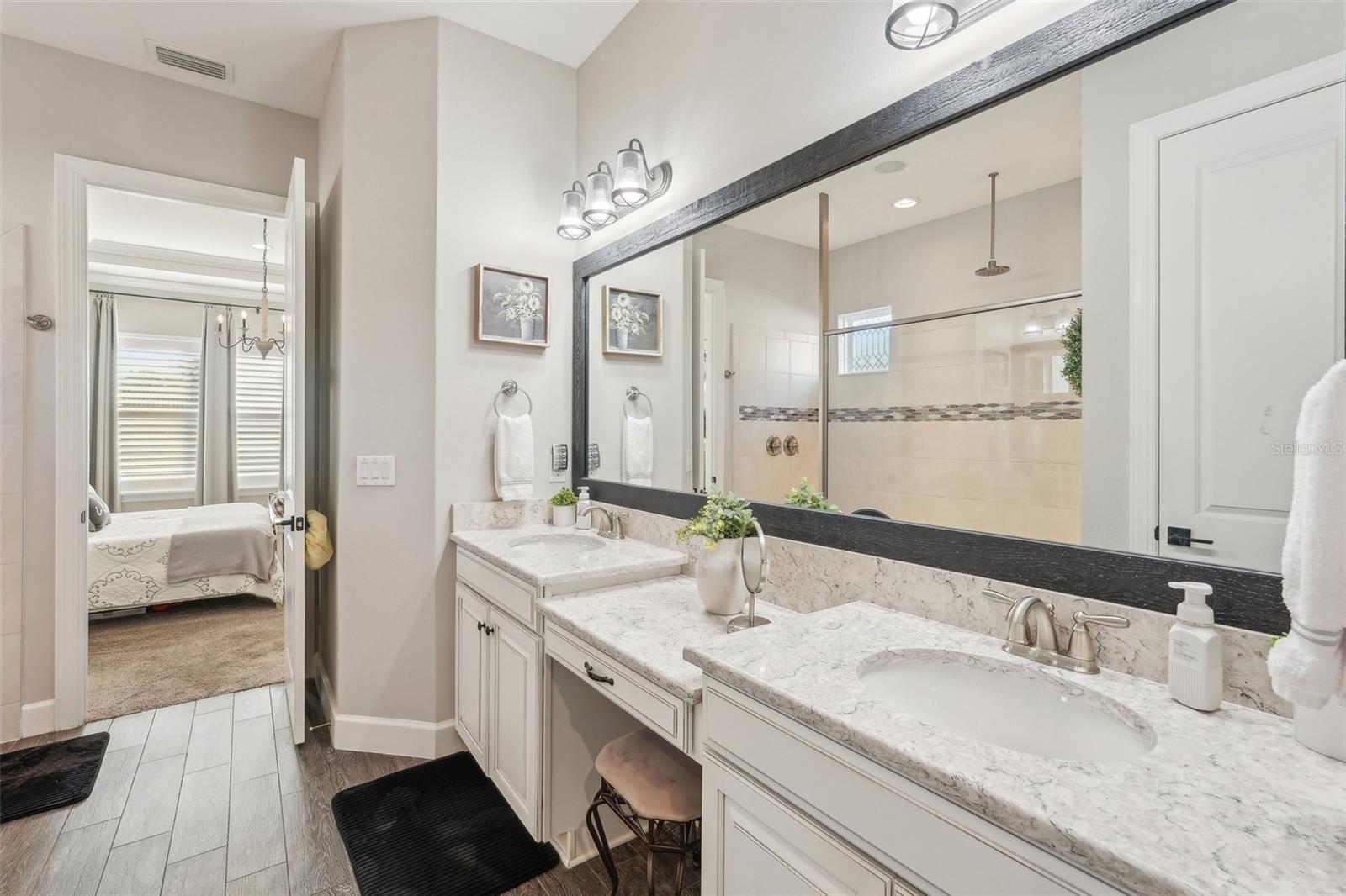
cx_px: 673
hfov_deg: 96.7
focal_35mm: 16
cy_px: 448
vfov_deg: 73.7
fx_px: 598
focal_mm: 16
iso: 400
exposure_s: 1/20
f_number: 8
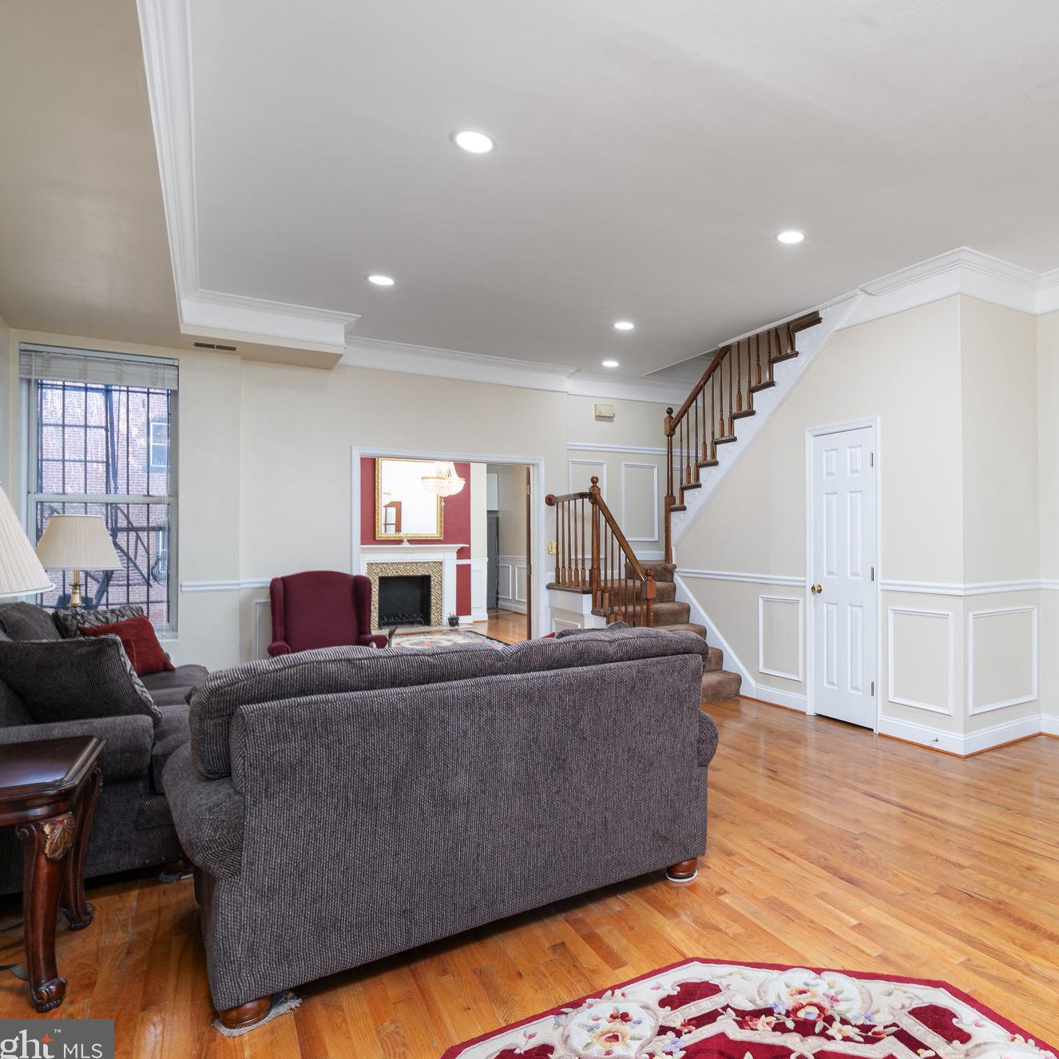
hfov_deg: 68.8
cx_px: 754
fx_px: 727
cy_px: 532
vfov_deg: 72.1
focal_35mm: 21
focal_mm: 16
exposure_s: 1/60
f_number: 8
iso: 400
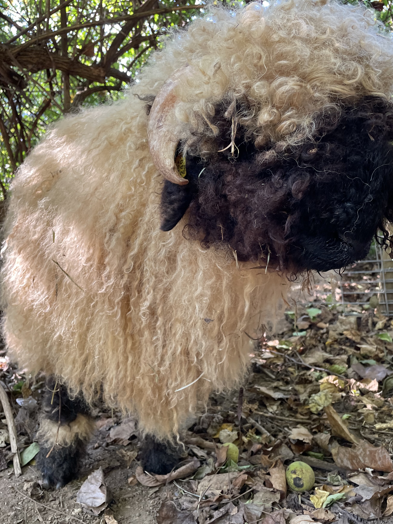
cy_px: 233
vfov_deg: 59.8
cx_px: 216
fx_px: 454
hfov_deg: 46.7
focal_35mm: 30
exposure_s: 1/112
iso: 125
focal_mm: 4.2
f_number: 1.6
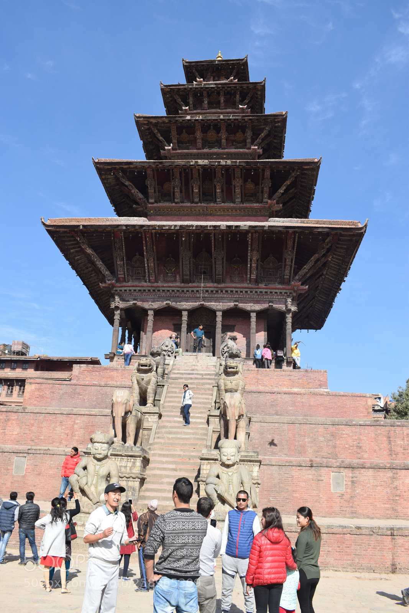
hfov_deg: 41.7
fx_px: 537
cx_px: 204
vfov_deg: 59.5
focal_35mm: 32
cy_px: 306
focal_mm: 21
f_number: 9
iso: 200
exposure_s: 1/320
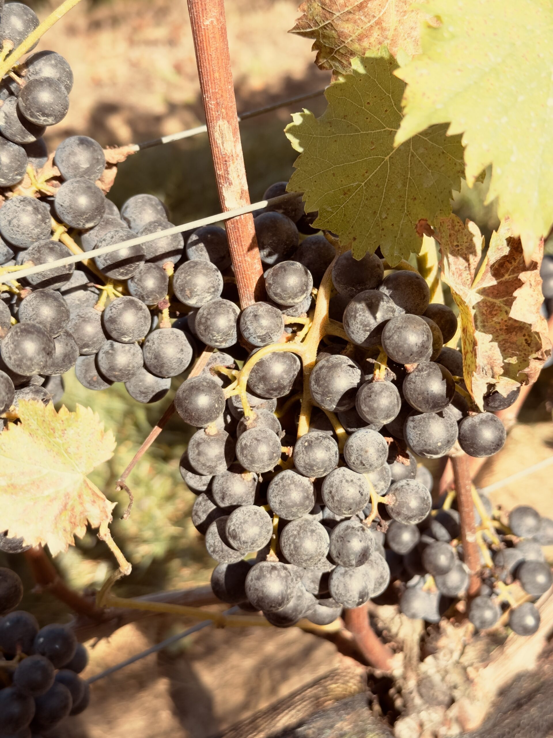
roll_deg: -2.7
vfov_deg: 39.7
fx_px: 1022
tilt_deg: -35.9
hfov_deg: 30.3
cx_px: 276
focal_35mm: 48
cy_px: 369
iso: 64
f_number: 1.78
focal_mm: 6.86
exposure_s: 1/1212
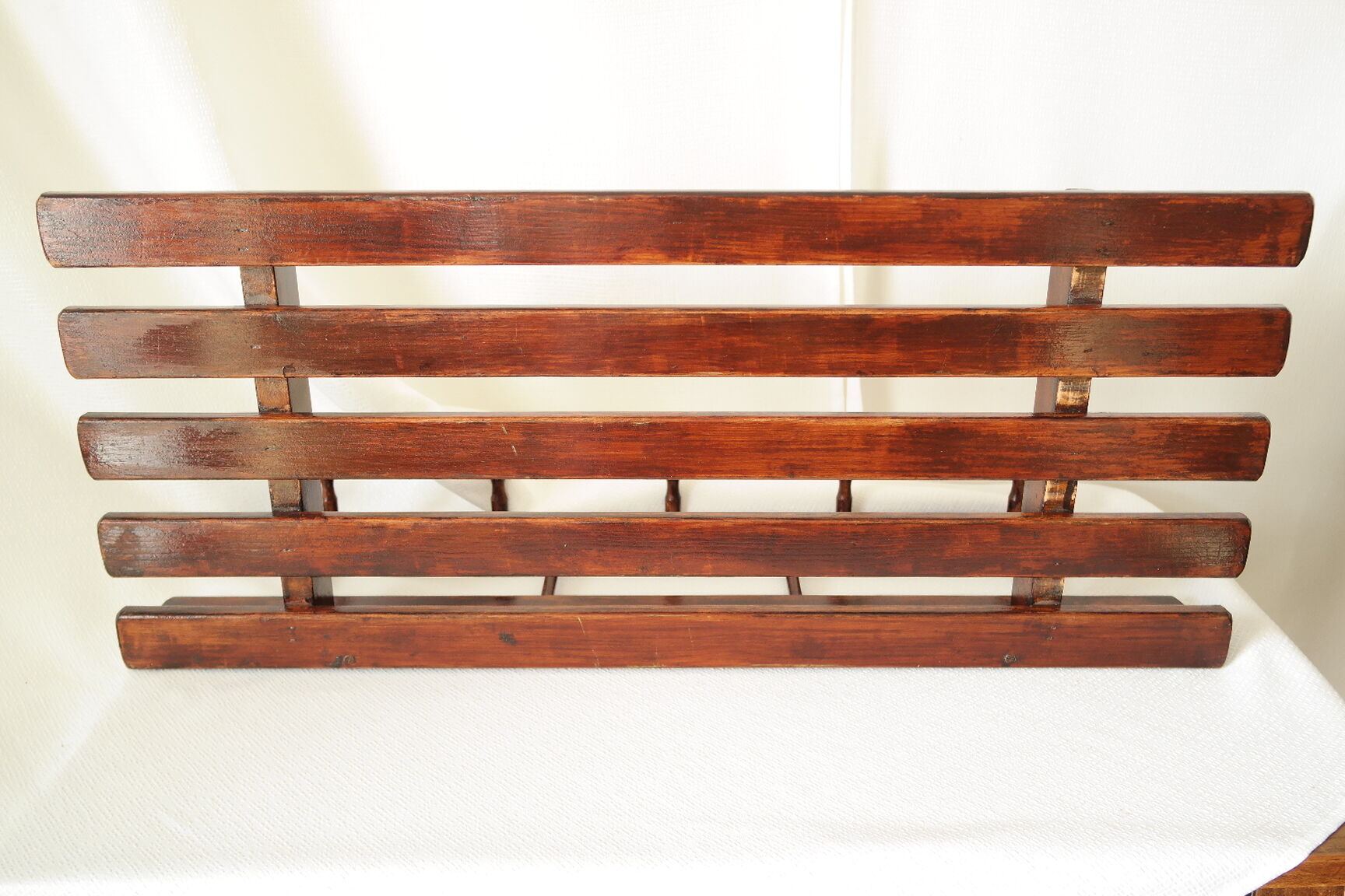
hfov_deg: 61.9
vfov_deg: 43.6
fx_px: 1121
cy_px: 448
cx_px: 672
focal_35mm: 30
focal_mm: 20
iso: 400
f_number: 6.3
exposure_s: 1/25
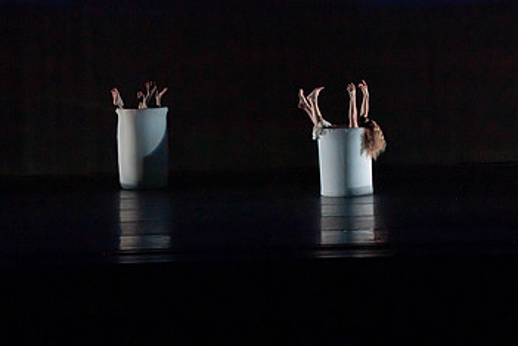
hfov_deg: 8.8
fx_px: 3352
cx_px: 292
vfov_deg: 5.9
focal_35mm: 233
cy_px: 72
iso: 6400
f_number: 5
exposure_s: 1/320
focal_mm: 141
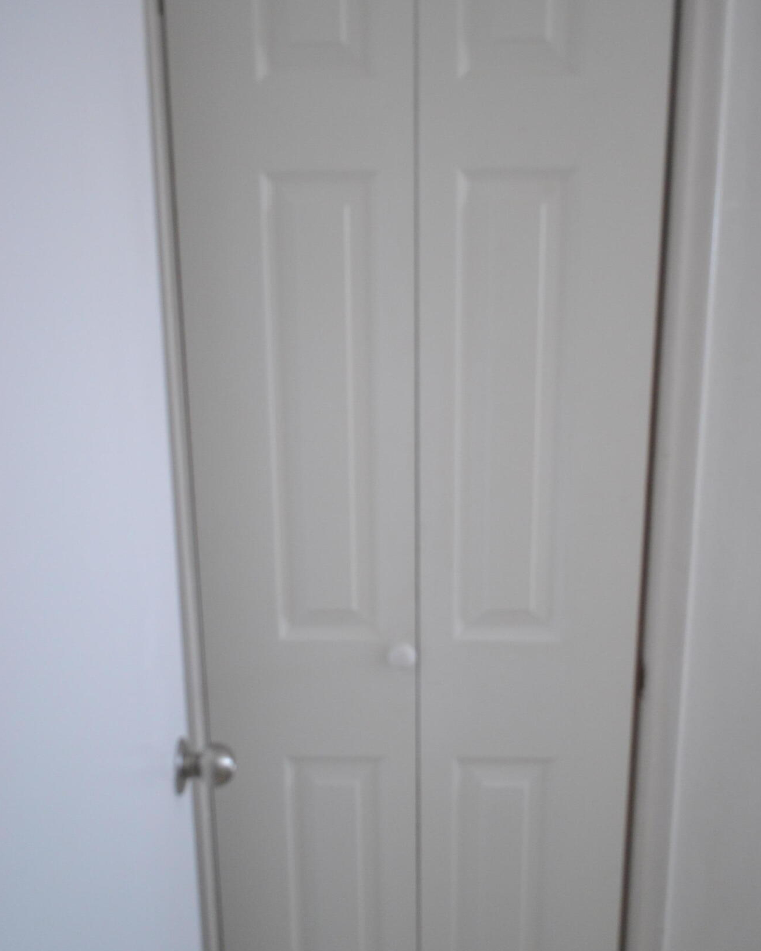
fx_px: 873
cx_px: 376
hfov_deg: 47.1
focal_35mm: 31
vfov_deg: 57.1
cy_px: 512
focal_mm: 18
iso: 1250
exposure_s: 1/60
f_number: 3.5
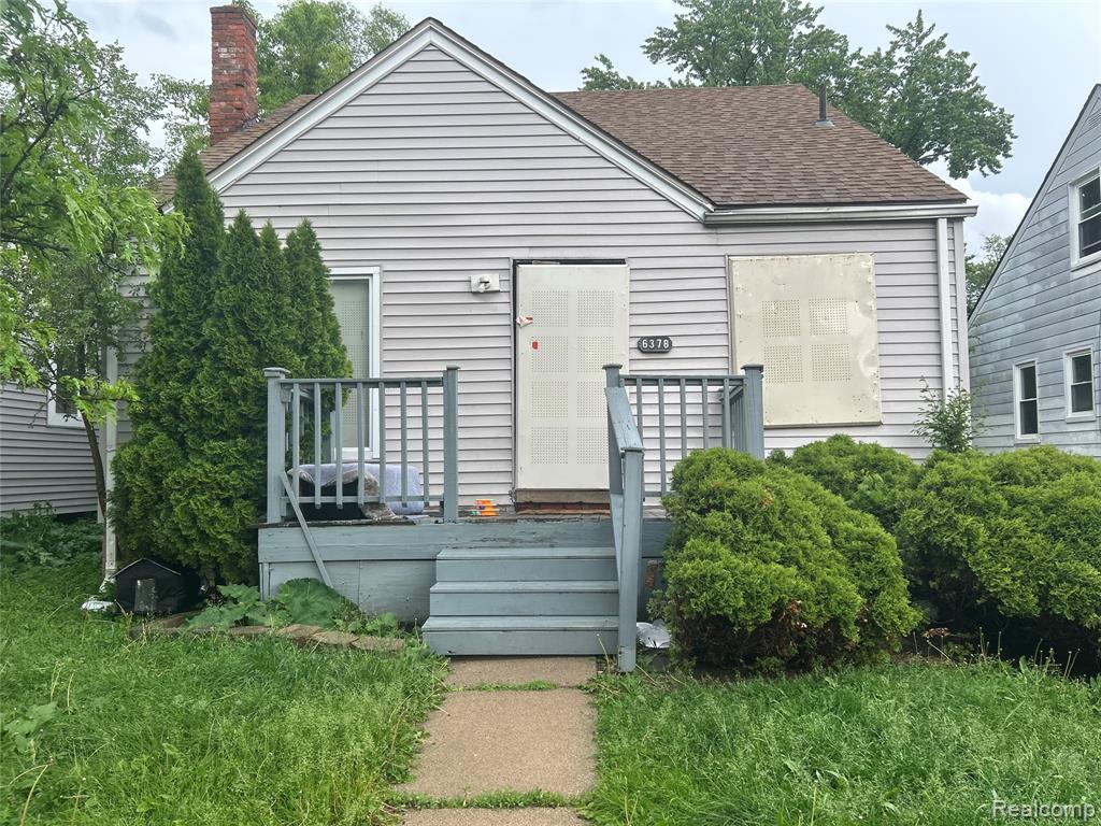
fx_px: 827
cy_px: 413
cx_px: 550
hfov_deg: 67.3
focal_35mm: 26
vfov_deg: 53.1
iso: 40
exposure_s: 1/239
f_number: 1.5
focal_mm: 5.7
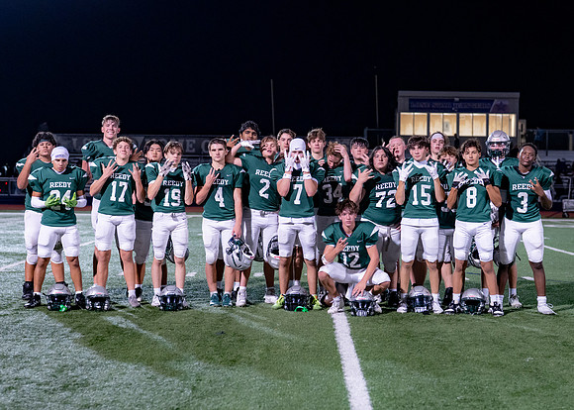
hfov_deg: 25.6
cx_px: 282
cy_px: 223
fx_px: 1264
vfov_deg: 18.4
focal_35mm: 78
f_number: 2
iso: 1250
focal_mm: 50
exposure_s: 1/500
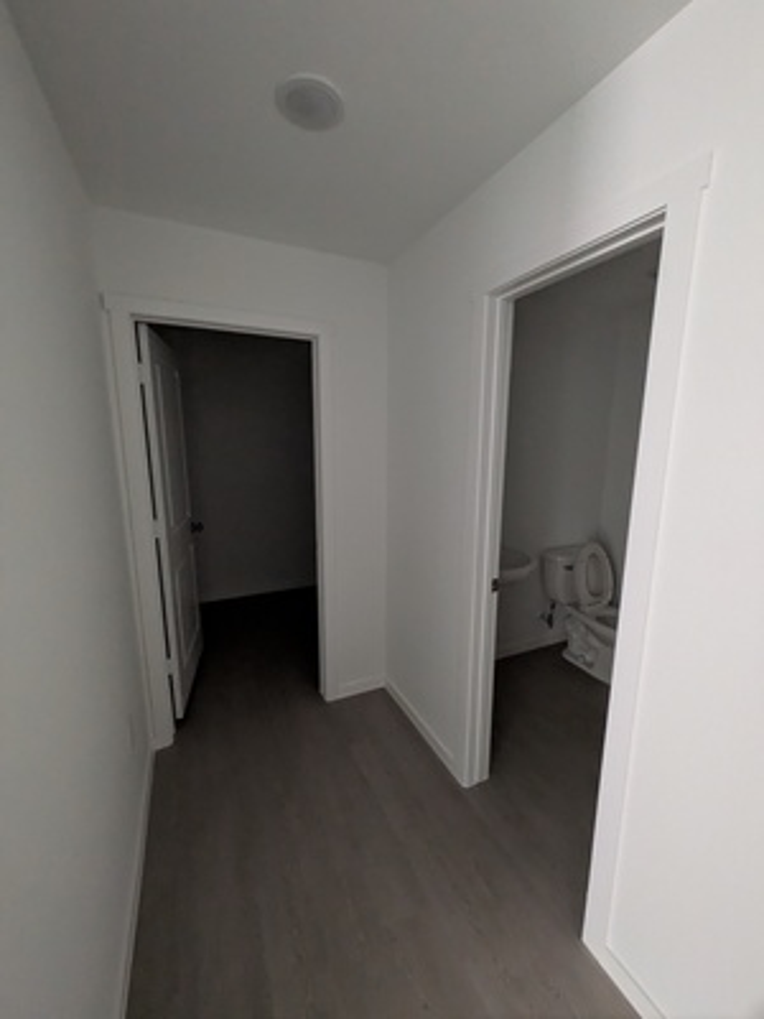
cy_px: 510
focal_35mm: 14
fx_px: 412
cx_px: 382
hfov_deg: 85.7
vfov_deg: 102.1
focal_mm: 1.85
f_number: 2.2
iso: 1244
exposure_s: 1/24
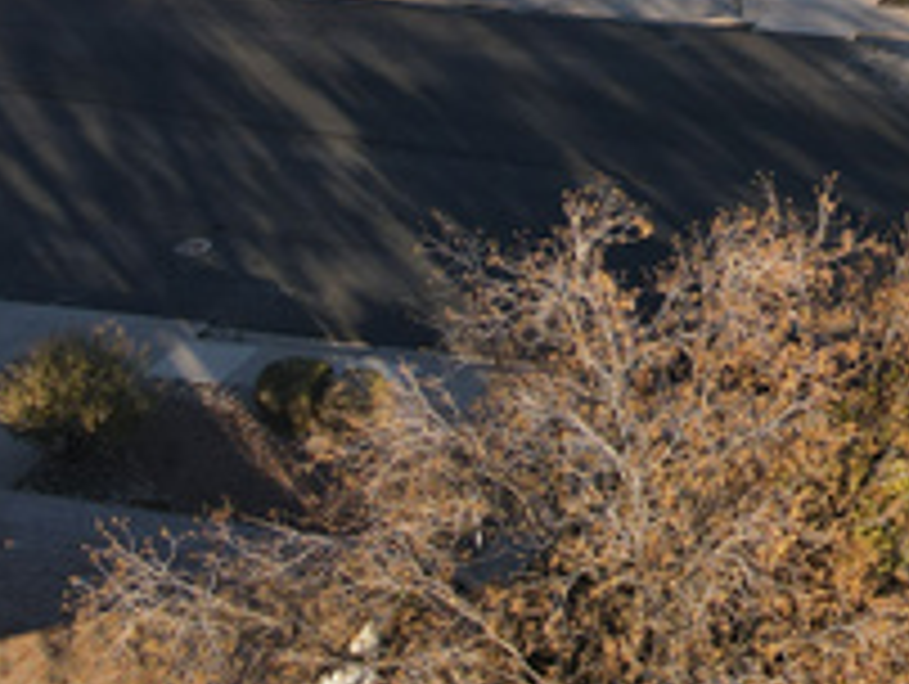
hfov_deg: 22.4
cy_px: -297
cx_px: 1238
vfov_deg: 17.7
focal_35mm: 76
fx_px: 1998
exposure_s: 1/250
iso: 100
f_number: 2.8
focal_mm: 4.5
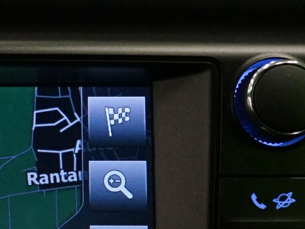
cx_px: -148
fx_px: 1357
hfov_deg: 12.2
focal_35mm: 154
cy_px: 111
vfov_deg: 9.6
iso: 4000
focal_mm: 34
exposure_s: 1/60
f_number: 4
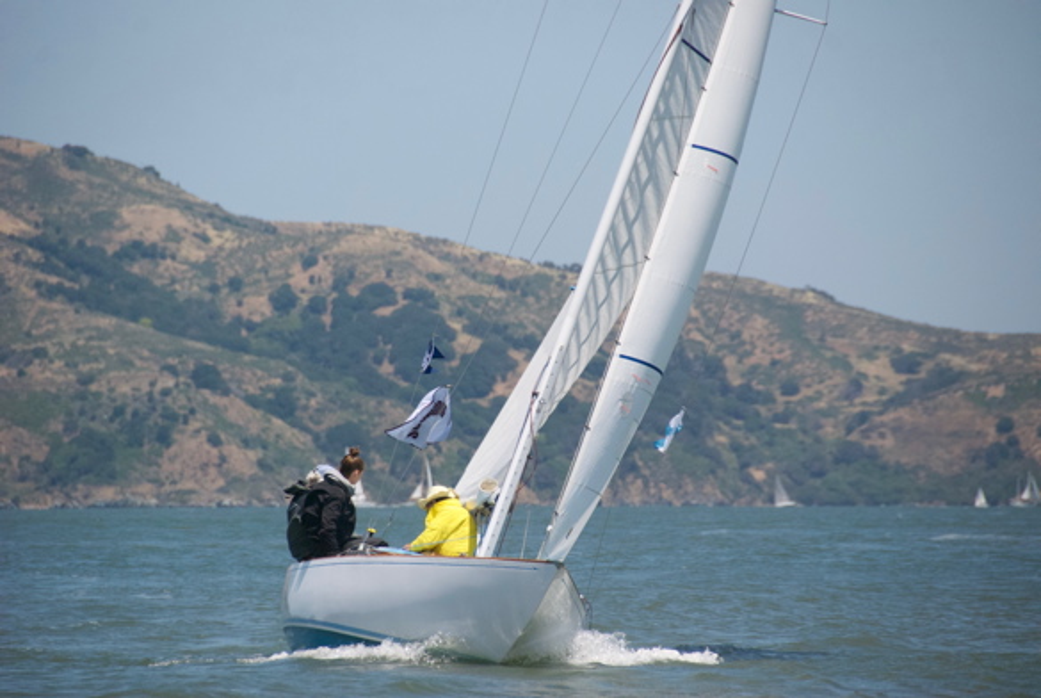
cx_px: 520
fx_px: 8688
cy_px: 349
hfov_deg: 6.9
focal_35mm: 300
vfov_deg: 4.6
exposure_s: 1/3200
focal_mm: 200
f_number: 5.6
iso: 800
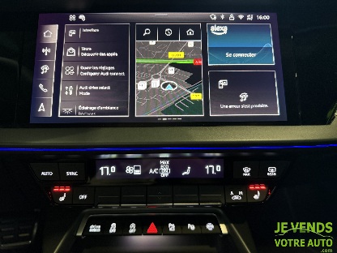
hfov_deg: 71.6
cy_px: 126
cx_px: 168
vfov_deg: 56.8
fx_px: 234
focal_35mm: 24
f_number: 1.78
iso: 800
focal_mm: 6.76
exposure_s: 1/41
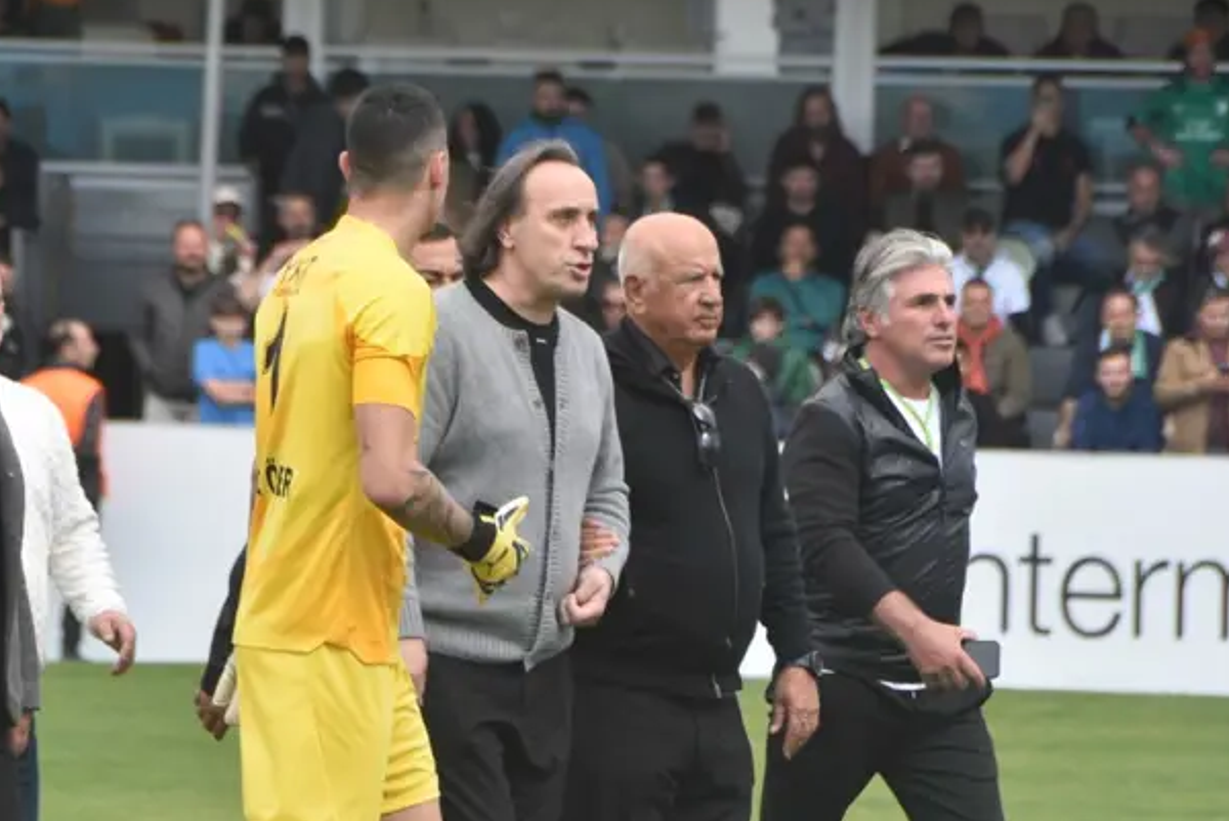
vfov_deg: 3.1
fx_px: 15031
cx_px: 496
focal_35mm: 440
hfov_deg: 4.7
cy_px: 440
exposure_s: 1/800
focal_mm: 200
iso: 800
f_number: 7.1
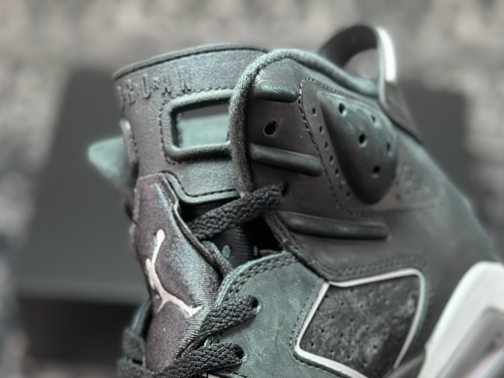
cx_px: 264
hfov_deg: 23.8
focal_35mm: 82
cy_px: 429
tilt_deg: -57.5
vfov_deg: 17.3
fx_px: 1194
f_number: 1.78
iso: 80
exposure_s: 1/179
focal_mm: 6.86
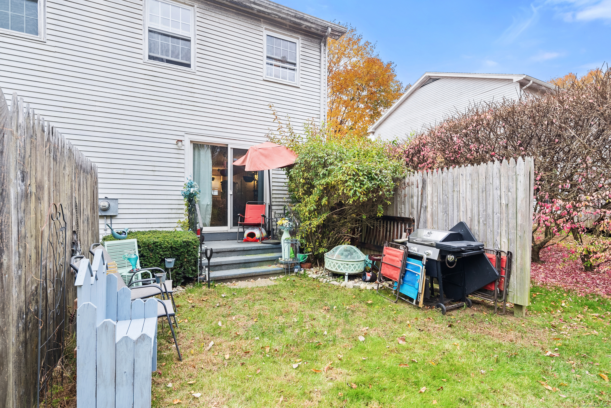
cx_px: 306
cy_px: 204
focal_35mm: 17
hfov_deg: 93.3
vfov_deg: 70.5
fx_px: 289
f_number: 7.1
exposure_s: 1/6
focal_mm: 17
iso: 320
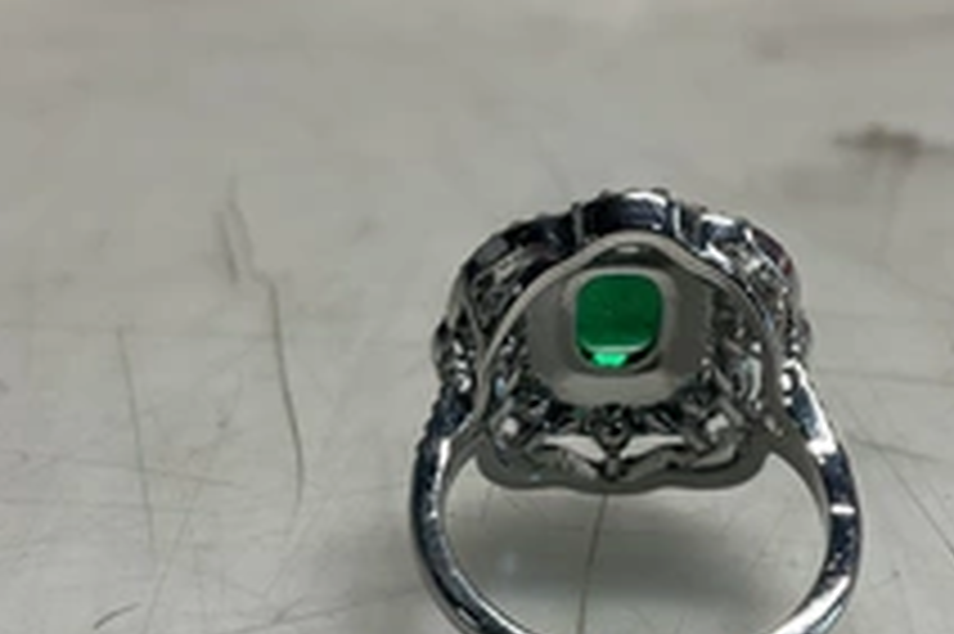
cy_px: 436
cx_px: 531
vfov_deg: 23.6
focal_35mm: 57
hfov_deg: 35.0
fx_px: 1509
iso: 50
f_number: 1.8
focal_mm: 3
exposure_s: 1/120
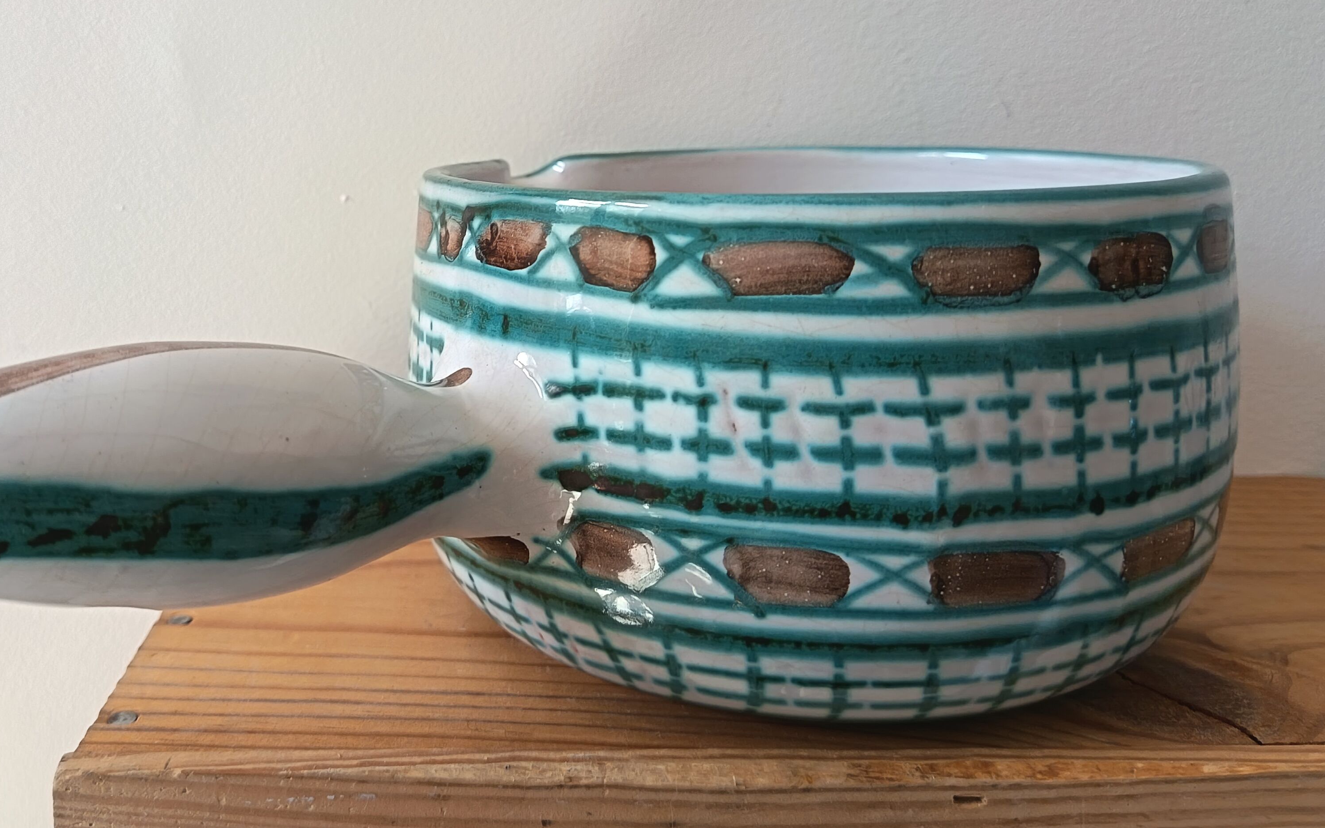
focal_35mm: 34
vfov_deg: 36.9
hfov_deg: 56.1
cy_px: 285
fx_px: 1228
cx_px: 506
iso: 370
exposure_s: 1/50
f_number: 1.75
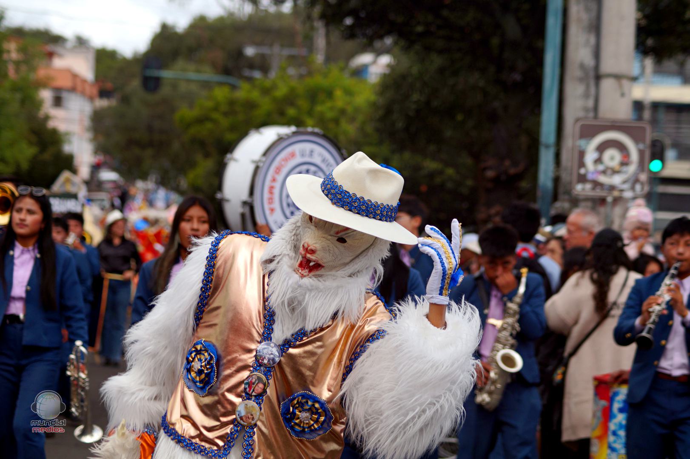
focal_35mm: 135
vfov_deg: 10.2
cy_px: 230
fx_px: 2586
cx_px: 345
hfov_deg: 15.2
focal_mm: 90
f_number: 4.5
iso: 100
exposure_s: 1/200
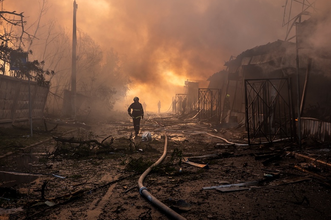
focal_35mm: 43
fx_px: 395
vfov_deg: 31.1
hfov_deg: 45.4
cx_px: 154
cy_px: 93
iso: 320
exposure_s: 1/640
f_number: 4.5
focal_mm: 34
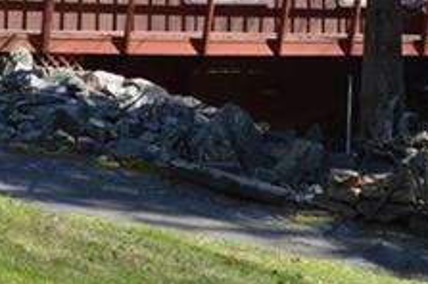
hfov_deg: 16.4
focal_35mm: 124
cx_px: 86
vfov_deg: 10.9
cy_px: 8
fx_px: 1472
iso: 100
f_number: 6.3
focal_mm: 18
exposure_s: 1/160
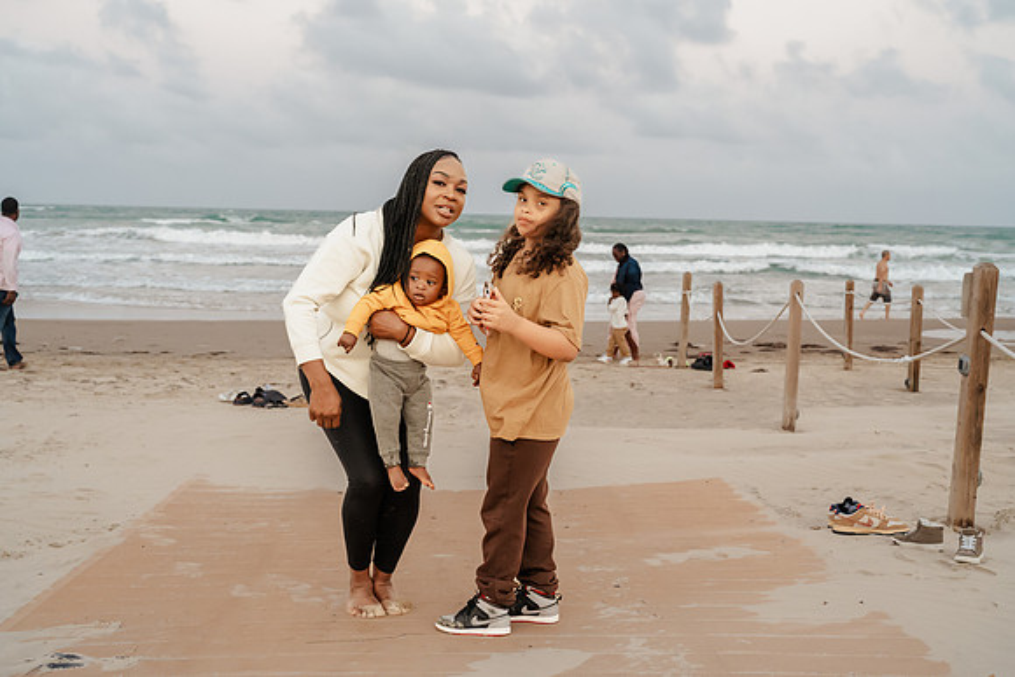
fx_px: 1410
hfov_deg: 39.6
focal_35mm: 50
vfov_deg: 27.0
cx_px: 508
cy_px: 338
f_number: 5.6
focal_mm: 50
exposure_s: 1/200
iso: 6400
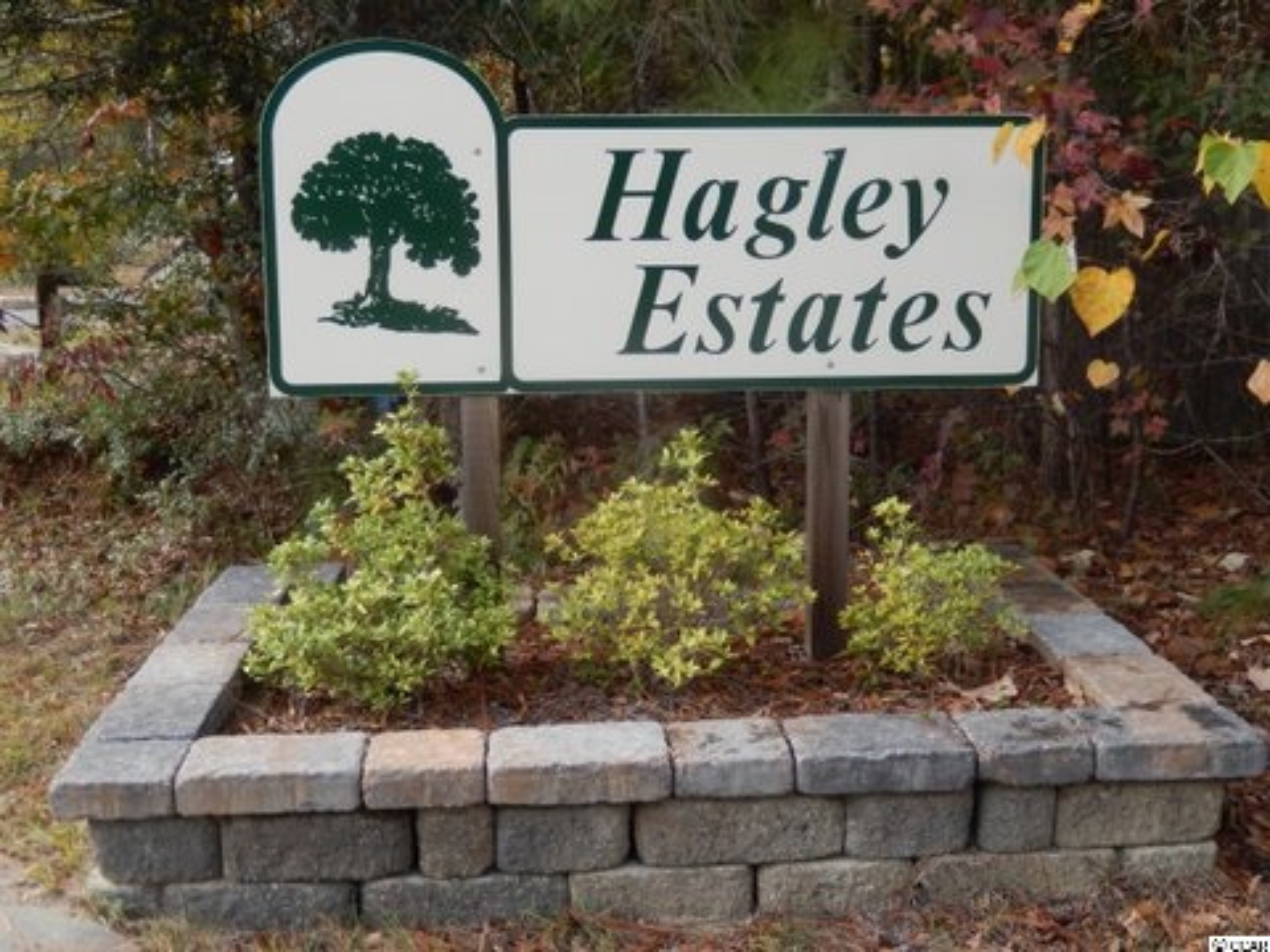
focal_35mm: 45
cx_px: 635
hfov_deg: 42.1
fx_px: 1651
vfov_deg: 32.2
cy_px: 476
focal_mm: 8.1
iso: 200
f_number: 4.3
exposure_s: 1/250
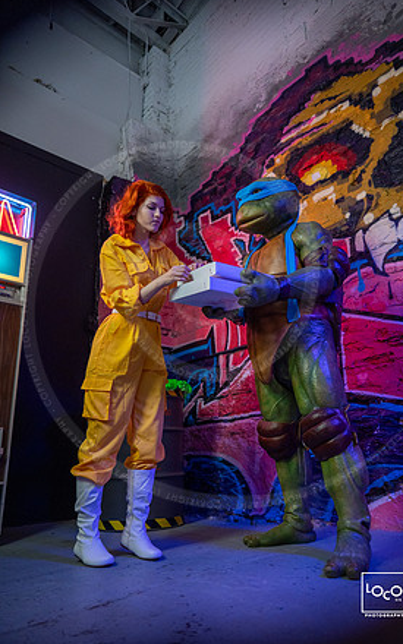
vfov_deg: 72.5
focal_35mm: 25
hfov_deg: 49.2
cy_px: 319
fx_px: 439
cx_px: 218
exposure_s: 1/250
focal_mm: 24
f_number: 2
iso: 2000
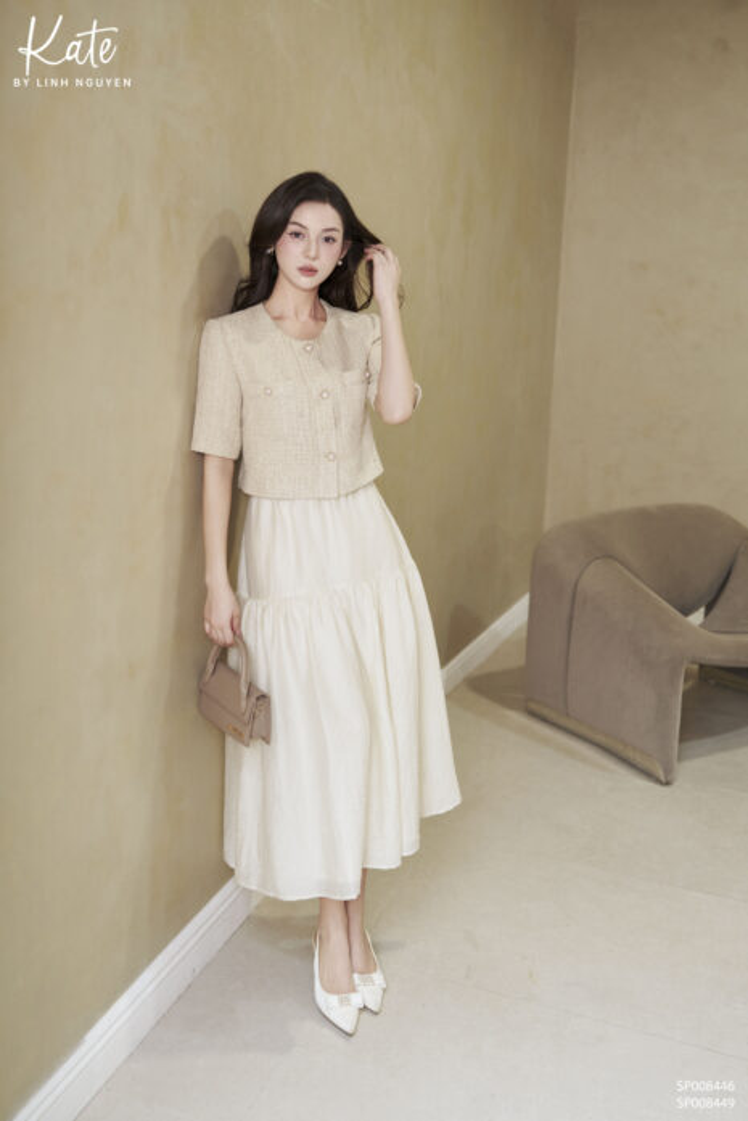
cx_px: 374
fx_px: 1277
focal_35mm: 41
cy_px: 560
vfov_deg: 47.4
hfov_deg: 32.6
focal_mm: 41
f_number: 2.8
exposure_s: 1/100
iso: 640
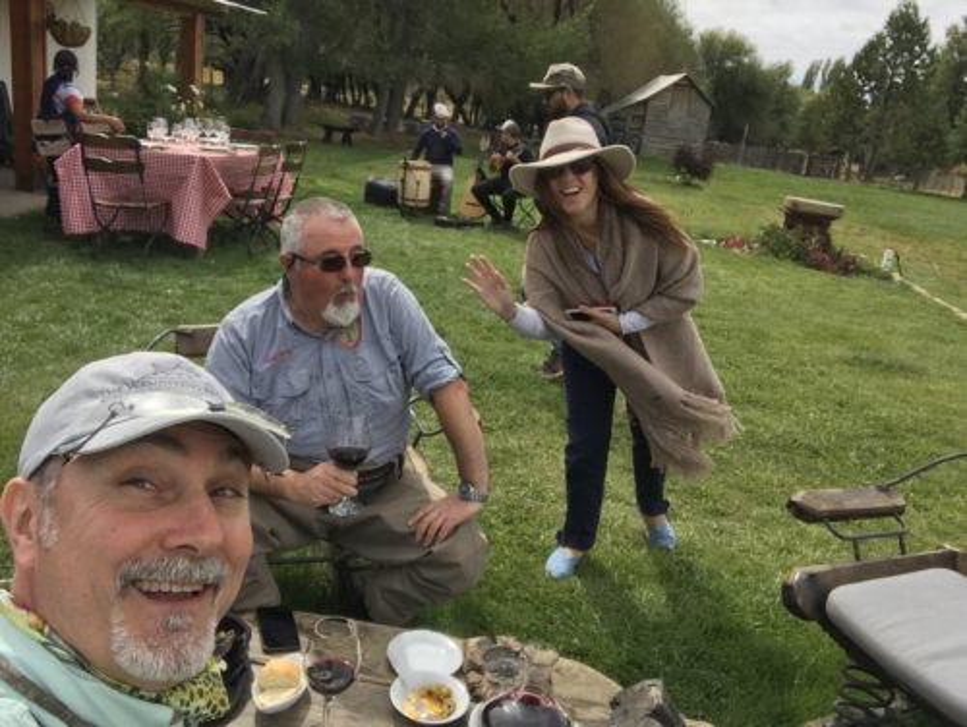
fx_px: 895
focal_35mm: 32
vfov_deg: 44.2
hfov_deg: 56.8
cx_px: 484
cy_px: 364
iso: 25
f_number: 2.2
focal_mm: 2.87
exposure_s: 1/583
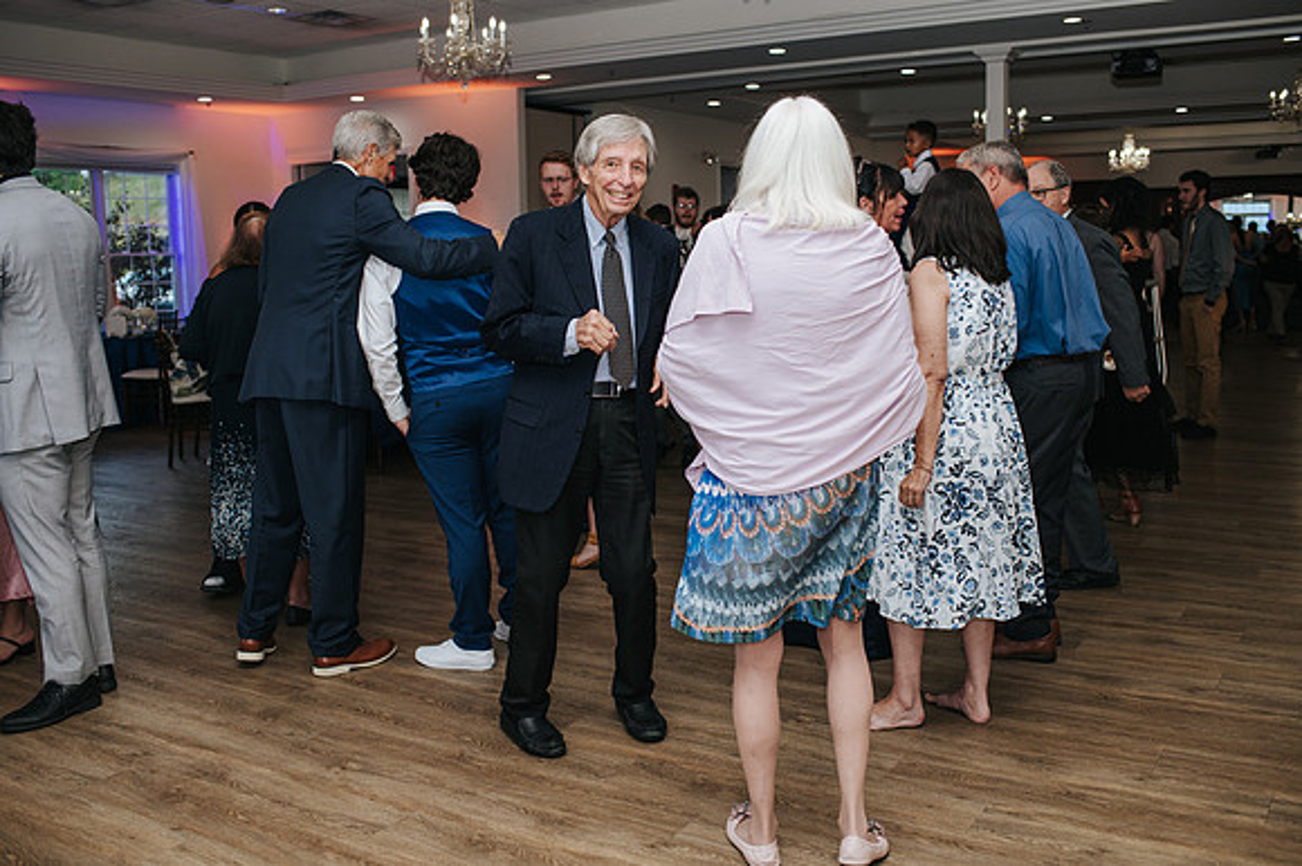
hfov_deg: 54.5
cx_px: 651
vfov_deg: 37.8
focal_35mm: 35
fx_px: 1265
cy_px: 433
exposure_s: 1/200
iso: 800
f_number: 3.2
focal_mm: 35
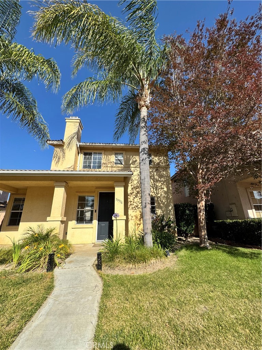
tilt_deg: +17.0
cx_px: 131
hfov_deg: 85.7
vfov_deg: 102.1
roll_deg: +1.2
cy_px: 175
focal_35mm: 14
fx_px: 141
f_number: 2.2
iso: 50
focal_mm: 2.22
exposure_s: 1/1789
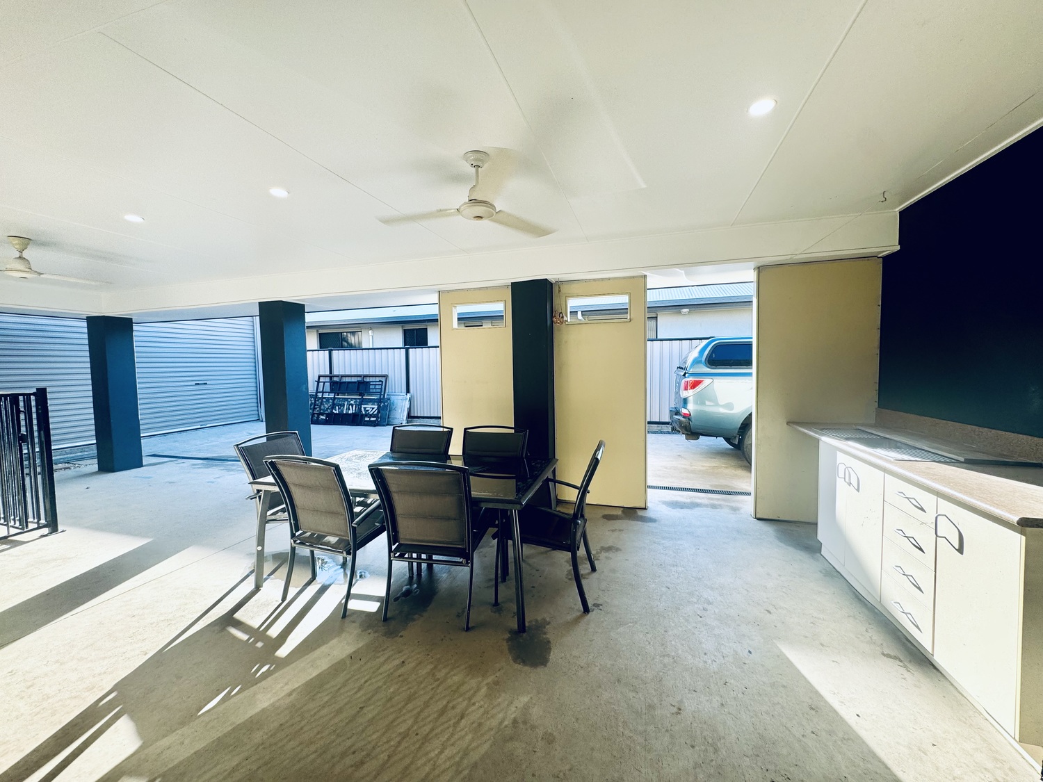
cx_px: 522
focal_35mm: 14
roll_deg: +1.7
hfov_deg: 102.1
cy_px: 391
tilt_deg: -2.9
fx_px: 422
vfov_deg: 85.7
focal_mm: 2.22
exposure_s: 1/154
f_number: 2.2
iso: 40
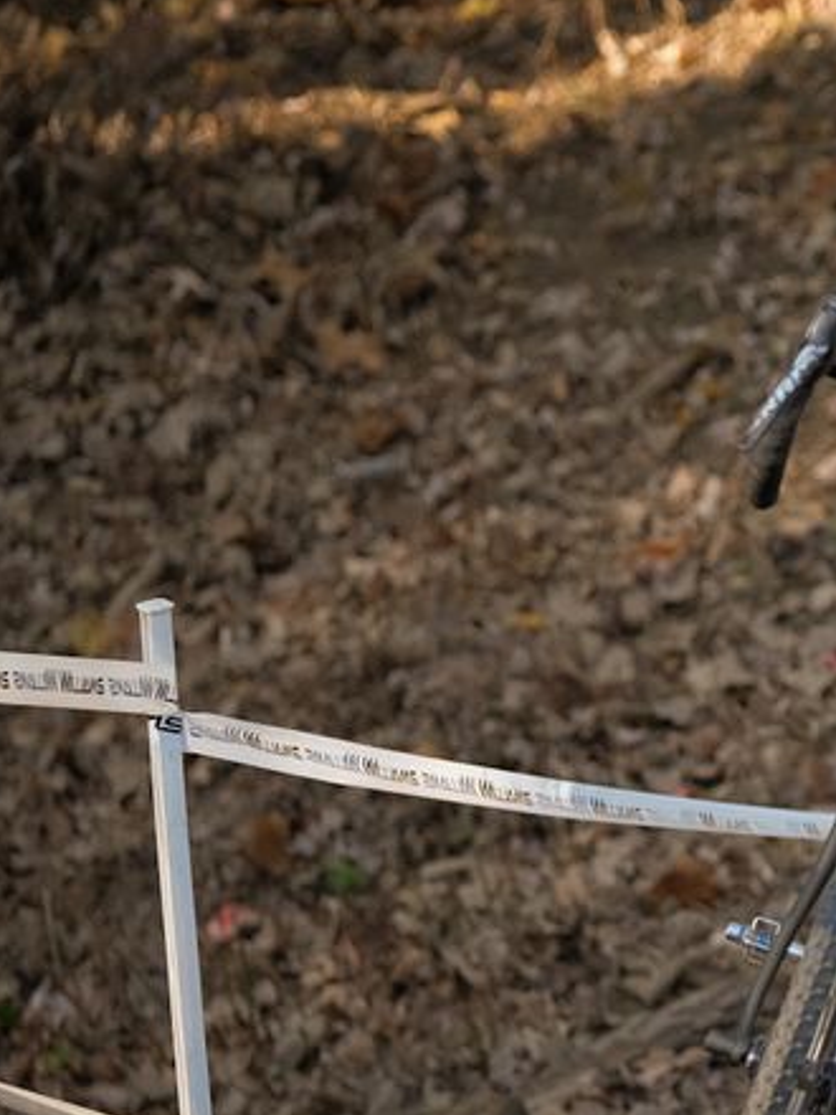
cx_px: 1244
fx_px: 13396
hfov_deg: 3.6
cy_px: 778
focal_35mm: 416
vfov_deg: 4.8
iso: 4000
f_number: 4
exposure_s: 1/2000
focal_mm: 124.3
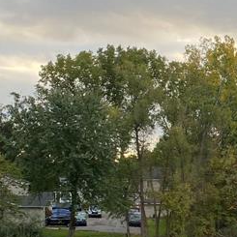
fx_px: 744
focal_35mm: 96
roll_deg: -0.6
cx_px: 355
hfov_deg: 16.5
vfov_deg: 17.9
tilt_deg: -0.8
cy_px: 204
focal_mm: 4.25
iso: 32
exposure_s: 1/125
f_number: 1.8
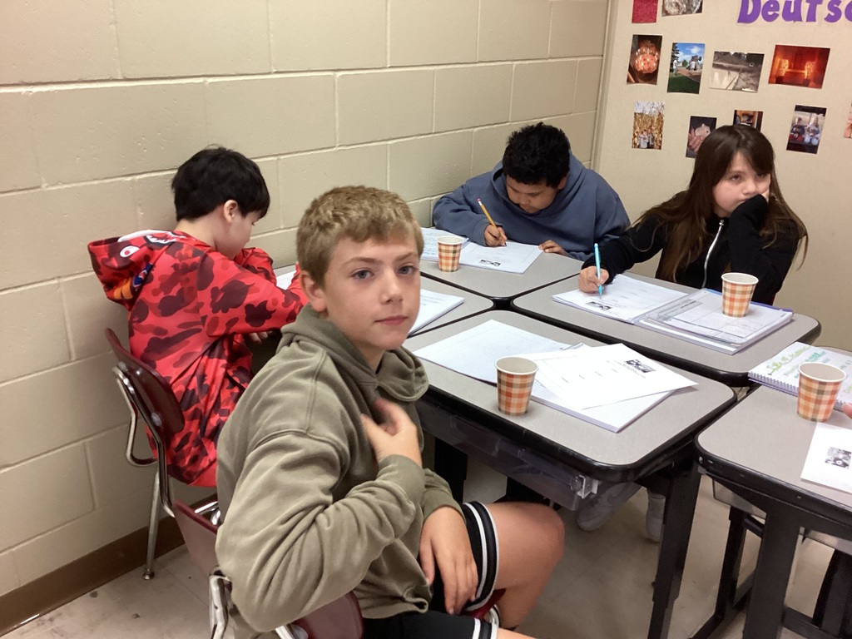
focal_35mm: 31
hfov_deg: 58.4
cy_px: 320
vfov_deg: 45.4
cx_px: 426
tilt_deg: -21.9
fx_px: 763
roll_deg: -1.5
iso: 200
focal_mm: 3.3
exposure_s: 1/60
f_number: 2.4
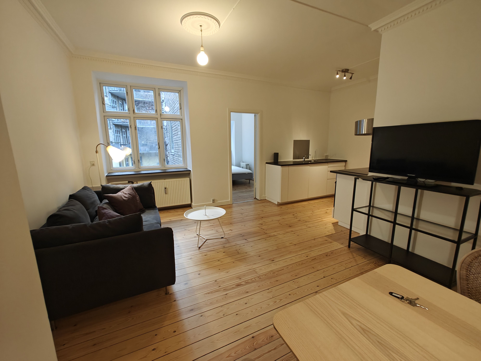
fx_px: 195
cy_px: 180
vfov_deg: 85.7
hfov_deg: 102.1
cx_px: 240
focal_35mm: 14
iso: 500
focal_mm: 2.59
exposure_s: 1/50
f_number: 2.2
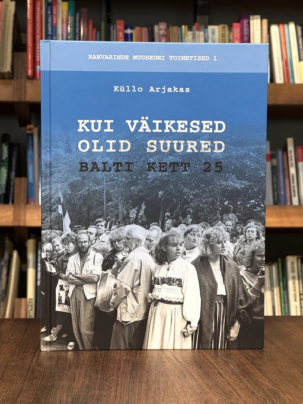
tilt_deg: -2.2
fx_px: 898
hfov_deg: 19.1
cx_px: 152
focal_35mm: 77
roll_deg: -0.9
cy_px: 202
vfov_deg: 25.3
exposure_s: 1/99
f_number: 2.8
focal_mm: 9
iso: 200
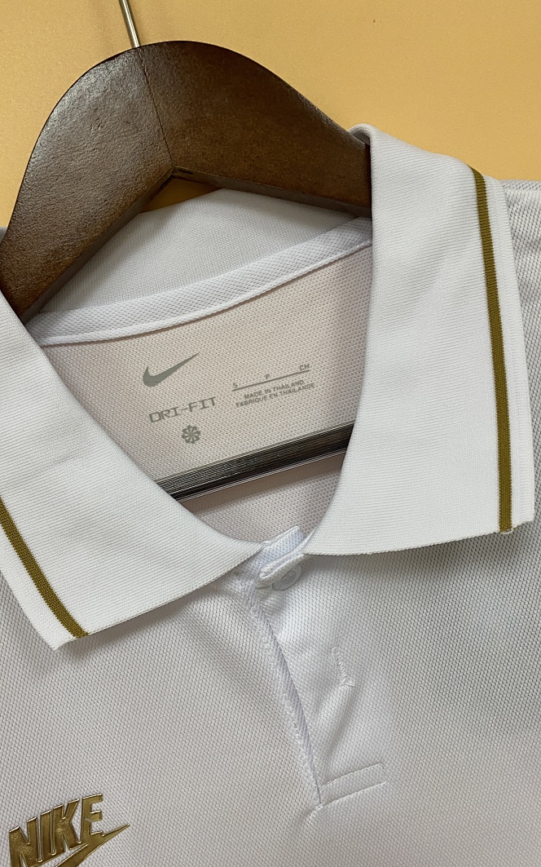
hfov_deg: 44.3
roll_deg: +17.0
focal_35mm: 28
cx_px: 222
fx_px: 661
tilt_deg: -1.3
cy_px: 439
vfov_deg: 66.5
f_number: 1.8
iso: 100
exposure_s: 1/50
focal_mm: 4.25
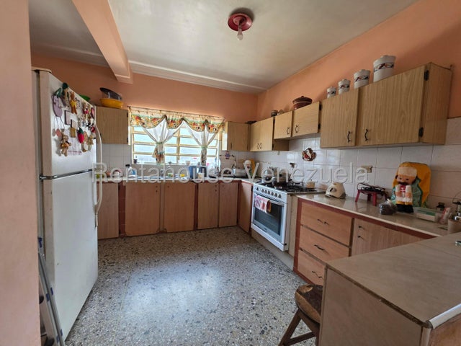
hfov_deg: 106.2
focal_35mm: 13
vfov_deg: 89.9
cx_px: 230
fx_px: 173
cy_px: 173
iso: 250
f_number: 1.9
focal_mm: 2.2
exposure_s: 1/60
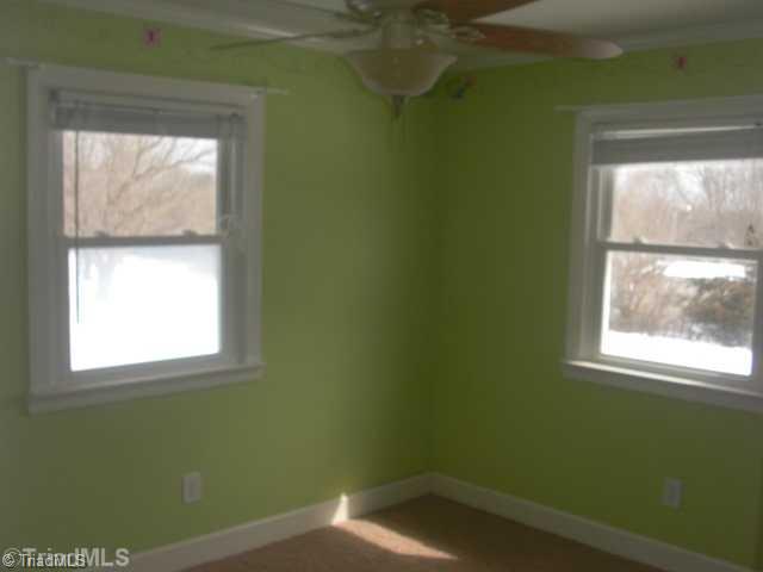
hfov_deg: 51.4
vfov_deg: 39.7
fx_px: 794
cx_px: 382
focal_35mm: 36
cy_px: 286
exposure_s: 1/250
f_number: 2.8
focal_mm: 6.3
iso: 50
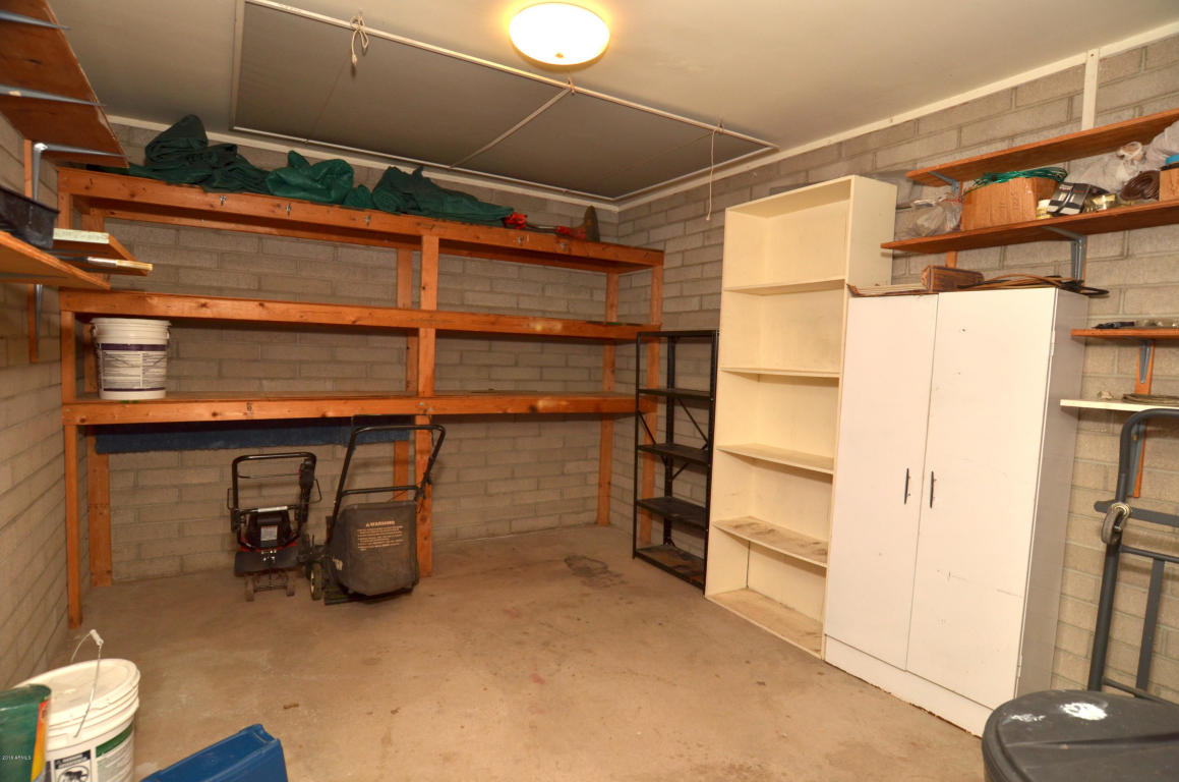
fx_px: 588
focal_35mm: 18
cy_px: 391
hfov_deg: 90.1
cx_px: 590
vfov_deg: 67.2
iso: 400
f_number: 5.6
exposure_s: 1/60
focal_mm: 12
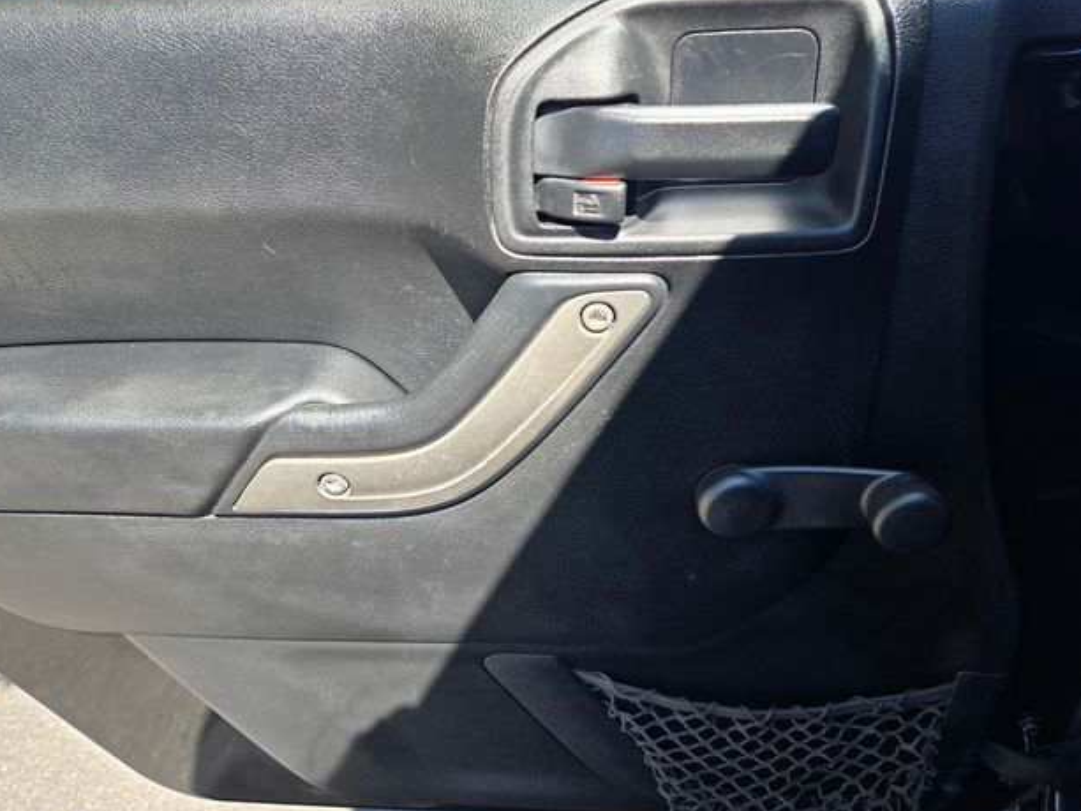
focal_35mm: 24
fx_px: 750
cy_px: 404
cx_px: 543
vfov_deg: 56.8
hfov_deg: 71.6
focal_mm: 5.4
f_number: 1.8
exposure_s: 1/180
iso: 25
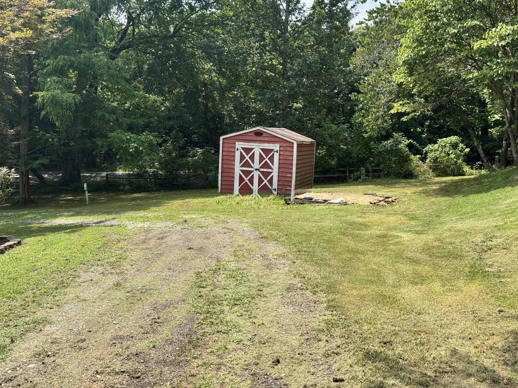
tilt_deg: -5.3
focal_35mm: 33
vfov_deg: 42.9
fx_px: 494
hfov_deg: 55.1
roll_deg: -1.5
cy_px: 171
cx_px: 297
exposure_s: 1/1923
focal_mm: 6.76
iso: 80
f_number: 1.78
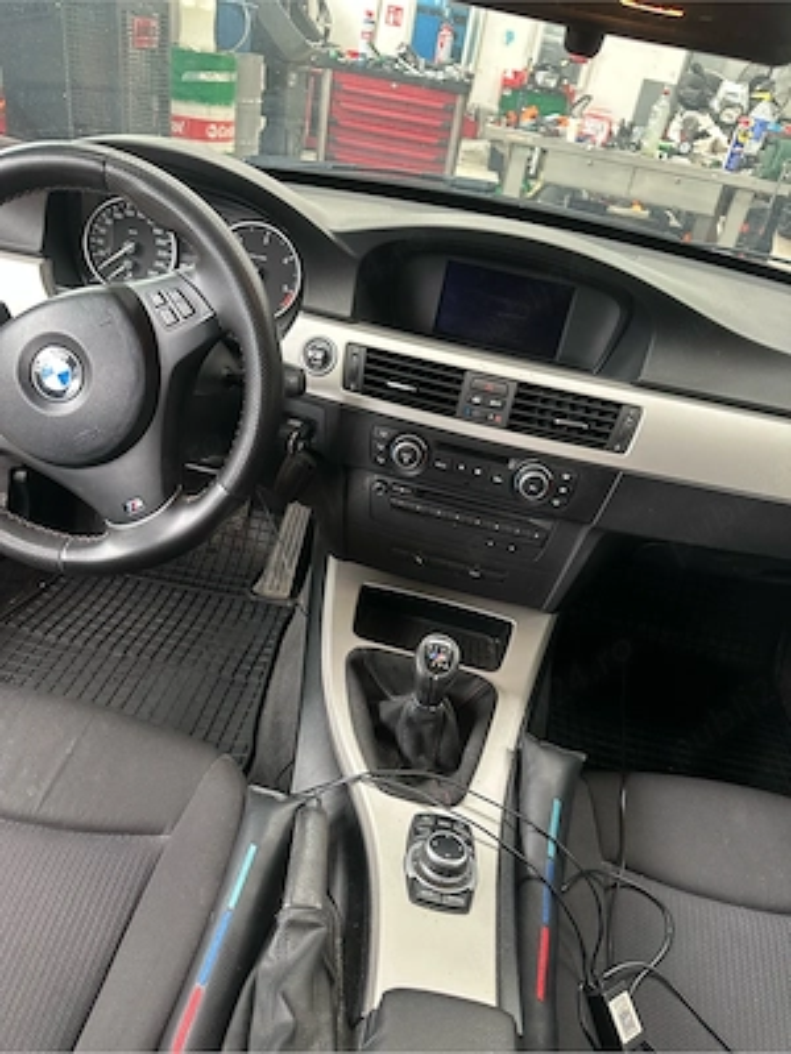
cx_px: 396
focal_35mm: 24
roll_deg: -10.9
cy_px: 527
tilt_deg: -32.4
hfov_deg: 56.8
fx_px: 731
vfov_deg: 71.6
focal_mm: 6.86
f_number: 1.78
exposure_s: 1/60
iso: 320
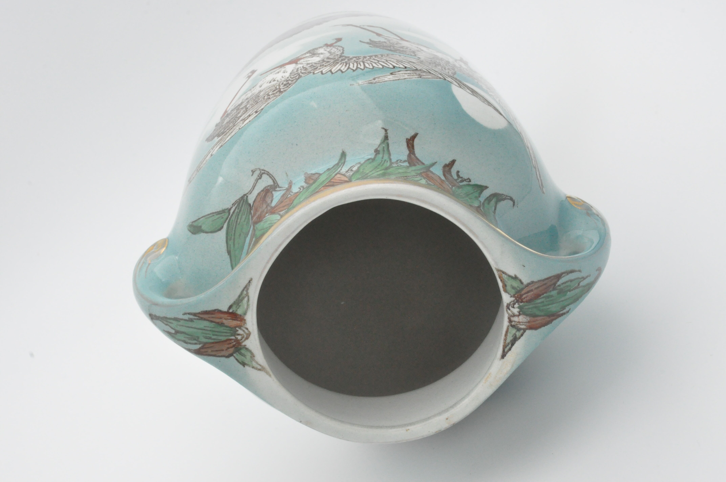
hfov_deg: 21.9
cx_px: 363
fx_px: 1873
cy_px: 241
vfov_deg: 14.7
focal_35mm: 93
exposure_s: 1/160
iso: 3200
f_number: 22
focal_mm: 62
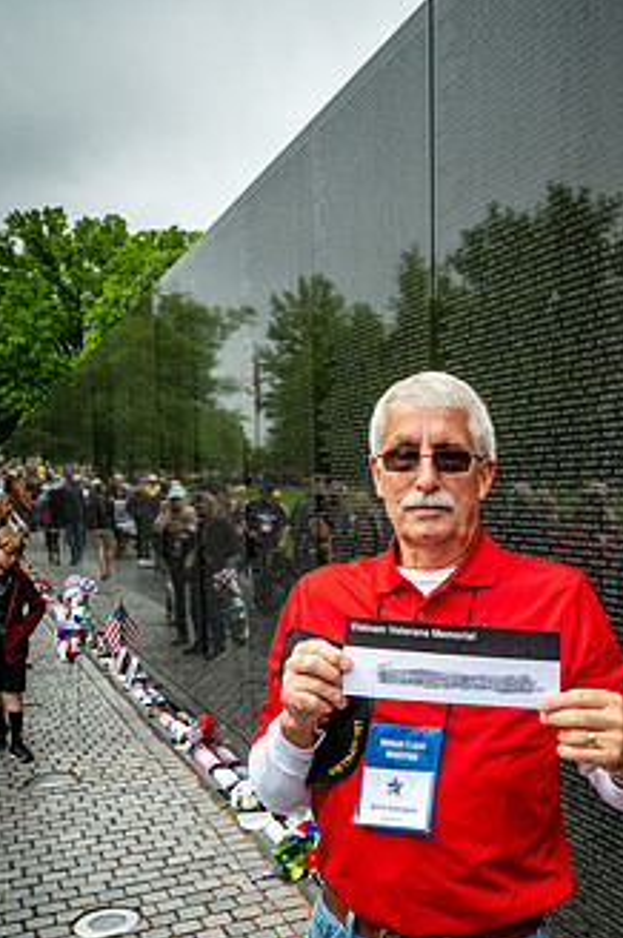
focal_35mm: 37
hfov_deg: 35.5
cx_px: 416
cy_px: 618
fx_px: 962
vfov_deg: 51.1
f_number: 8
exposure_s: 1/640
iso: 640
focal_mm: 27
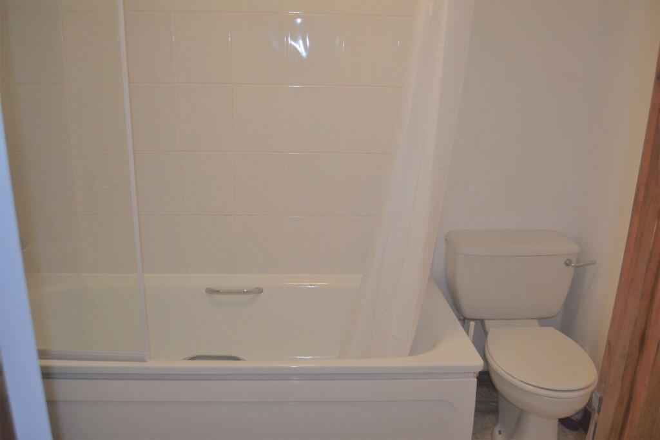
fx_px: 495
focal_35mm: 27
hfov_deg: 67.4
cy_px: 220
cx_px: 330
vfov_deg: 47.9
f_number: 3.5
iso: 400
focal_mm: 18
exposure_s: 1/60
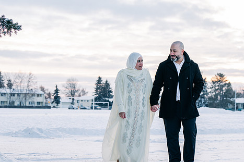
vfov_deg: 14.5
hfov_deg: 21.7
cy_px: 97
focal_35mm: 94
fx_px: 637
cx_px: 135
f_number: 4.5
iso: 100
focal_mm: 70
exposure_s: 1/125
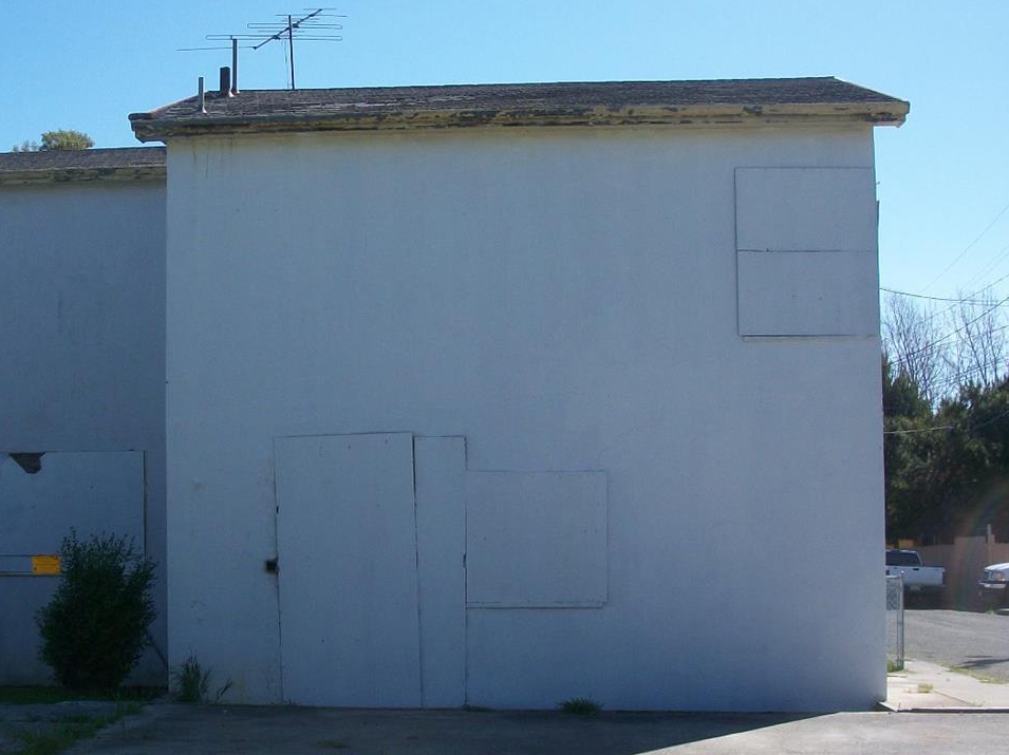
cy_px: 504
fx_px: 1602
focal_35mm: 55
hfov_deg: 34.6
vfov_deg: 26.4
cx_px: 323
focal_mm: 6.3
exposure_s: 1/320
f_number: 5.6
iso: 80
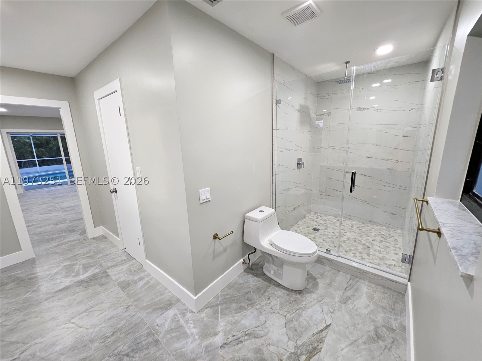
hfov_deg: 106.2
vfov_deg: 89.9
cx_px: 241
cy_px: 180
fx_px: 181
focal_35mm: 13
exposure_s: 1/60
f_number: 2.2
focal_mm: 1.74
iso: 100
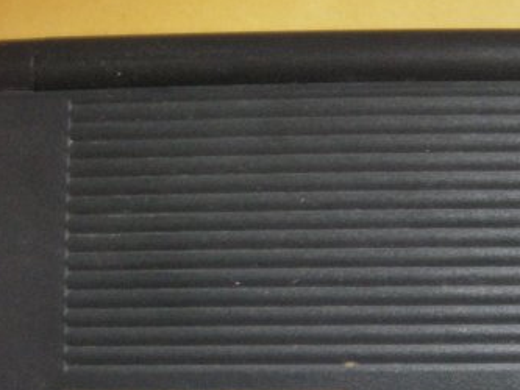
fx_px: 1097
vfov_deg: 19.9
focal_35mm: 73
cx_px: 445
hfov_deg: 26.0
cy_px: 331
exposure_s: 1/4
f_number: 3.3
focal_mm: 6.3
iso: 200
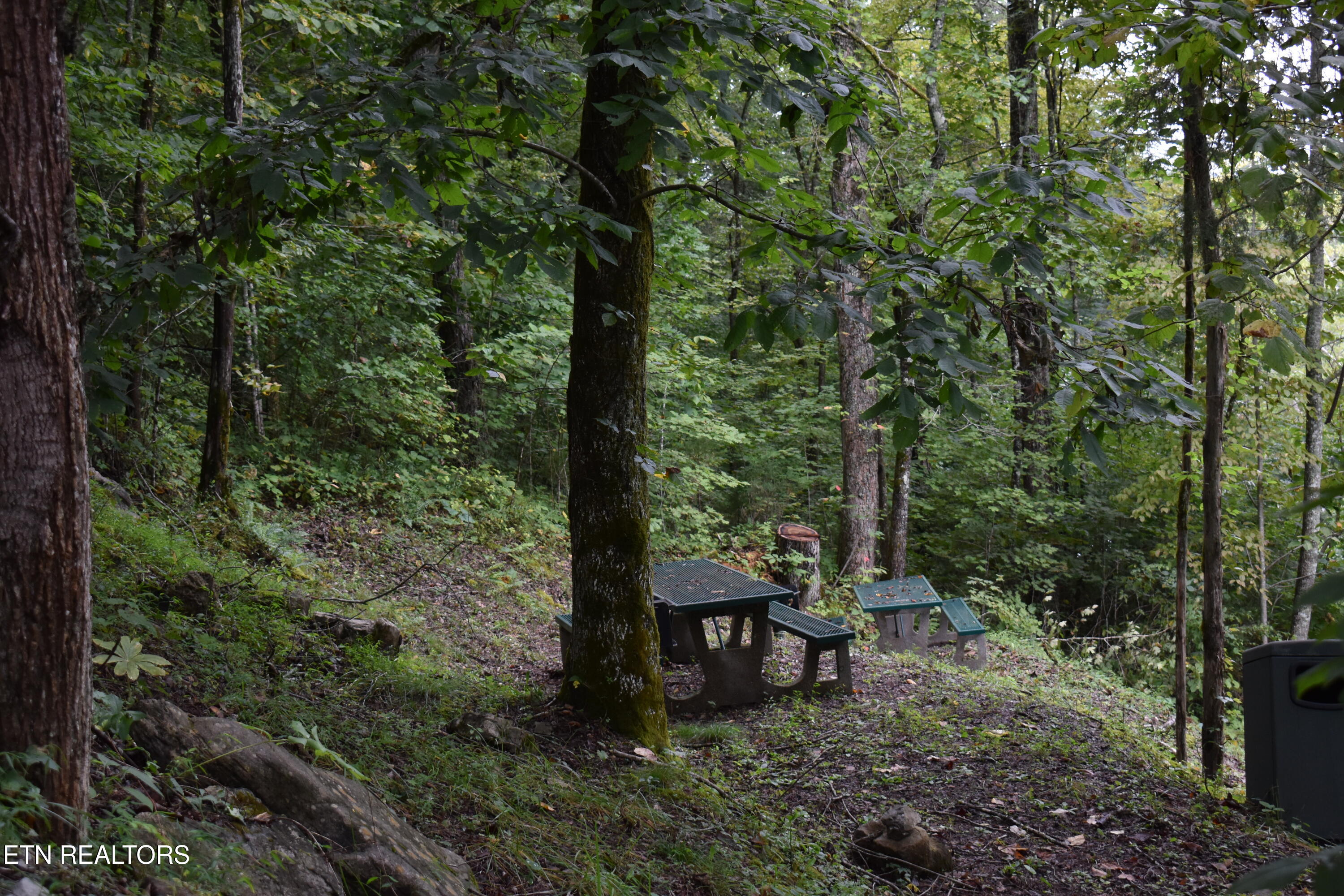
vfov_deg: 22.6
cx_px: 672
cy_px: 448
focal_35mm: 60
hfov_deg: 33.4
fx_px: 2240
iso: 720
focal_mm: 40
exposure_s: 1/250
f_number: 4.8
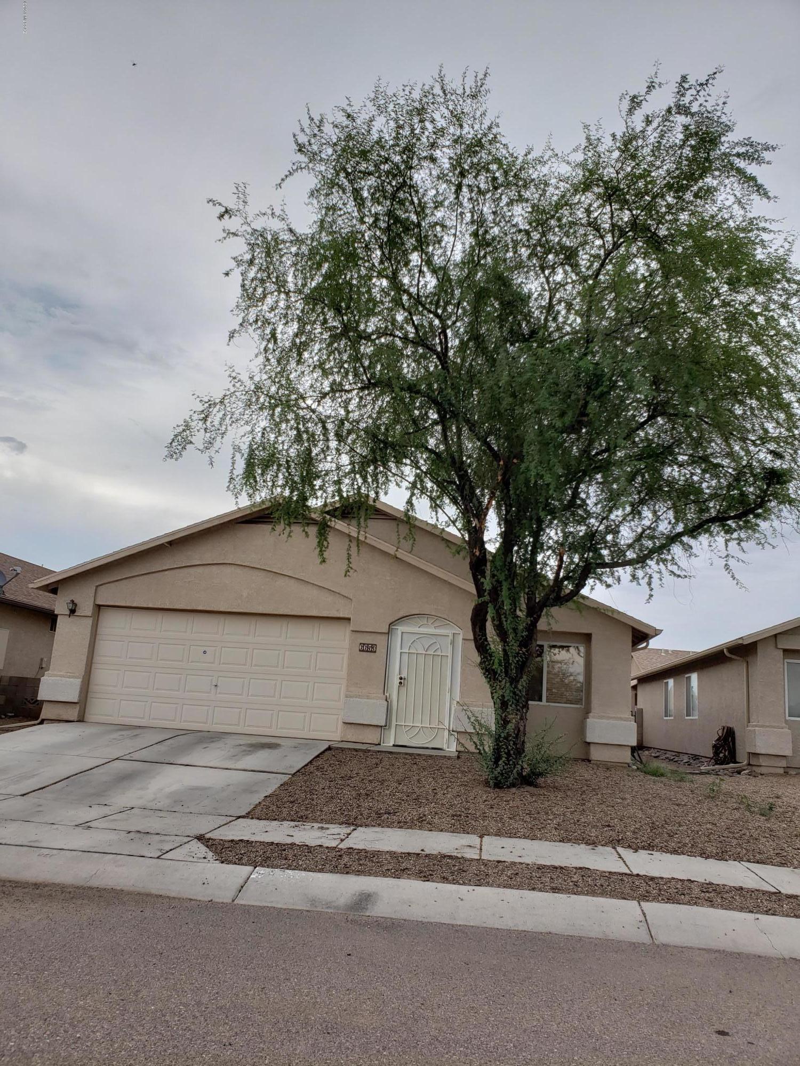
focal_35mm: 26
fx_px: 801
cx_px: 400
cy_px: 533
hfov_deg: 53.1
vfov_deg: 67.3
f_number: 2.4
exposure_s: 1/400
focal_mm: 4.3
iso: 50
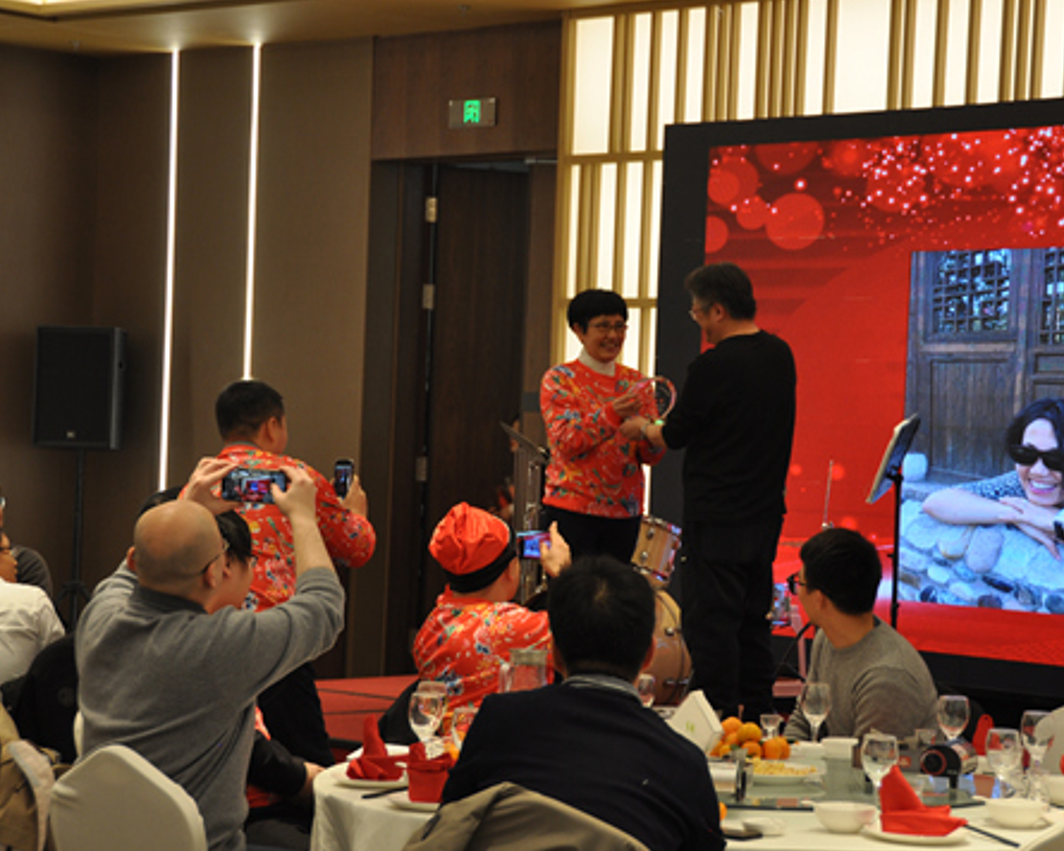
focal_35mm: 96
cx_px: 634
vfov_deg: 16.1
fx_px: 3010
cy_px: 422
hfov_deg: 20.0
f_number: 4.8
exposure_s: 1/60
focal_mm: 55
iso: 400
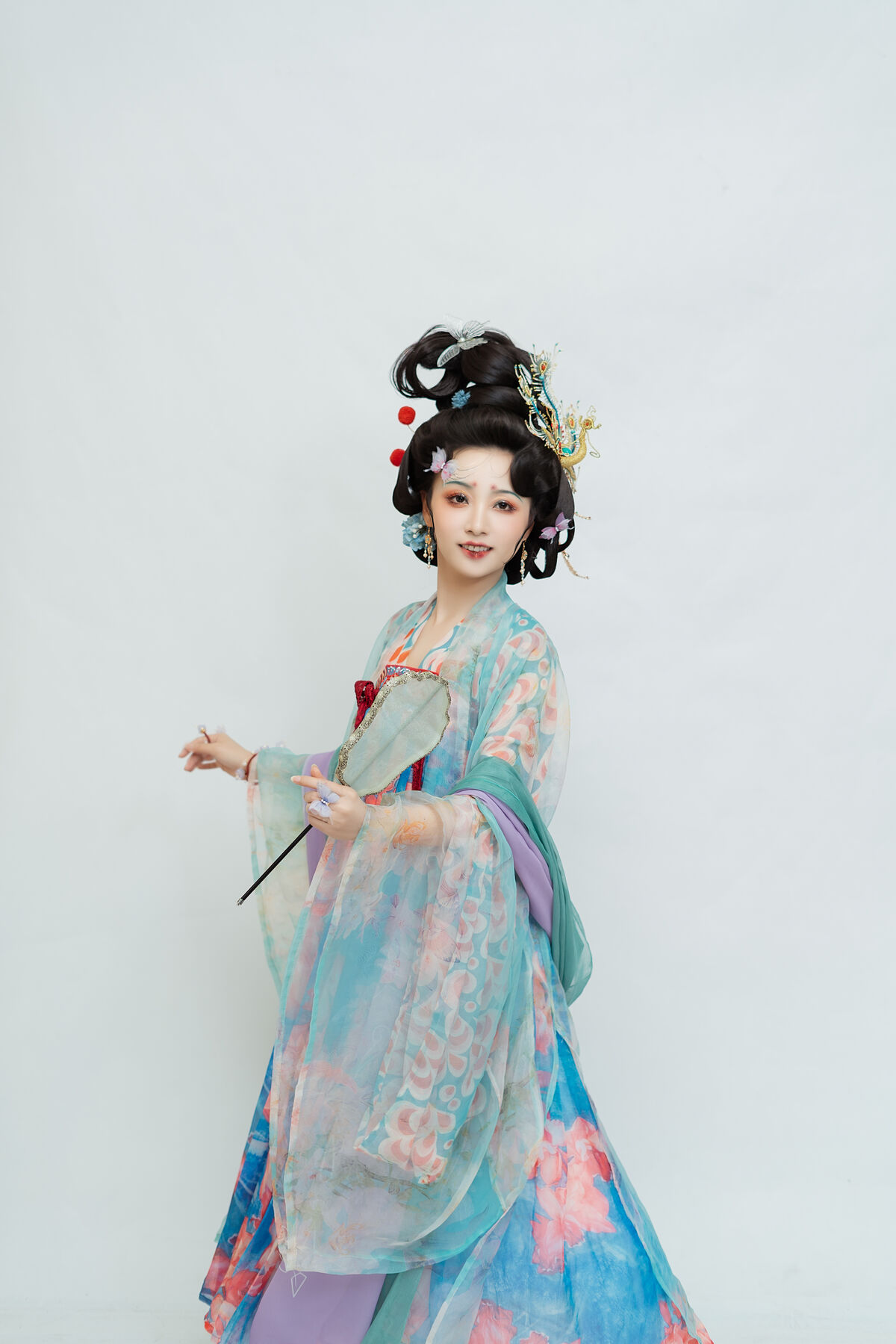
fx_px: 1866
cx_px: 448
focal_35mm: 50
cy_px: 672
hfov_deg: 27.0
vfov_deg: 39.6
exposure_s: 1/125
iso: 100
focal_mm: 50
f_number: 2.8
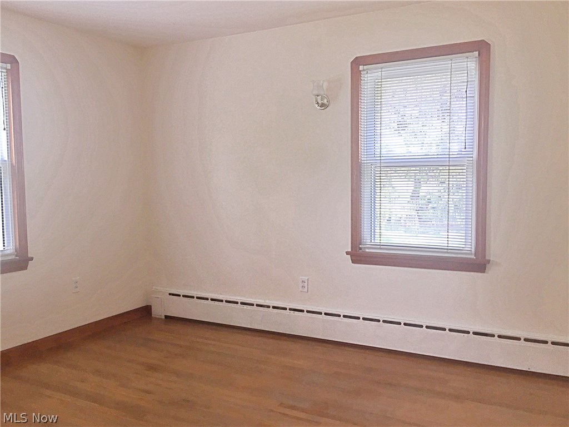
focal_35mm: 29
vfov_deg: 48.2
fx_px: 477
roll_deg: +0.3
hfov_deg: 61.7
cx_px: 284
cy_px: 214
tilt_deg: -4.5
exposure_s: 1/33
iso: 32
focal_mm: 4.15
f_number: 2.2
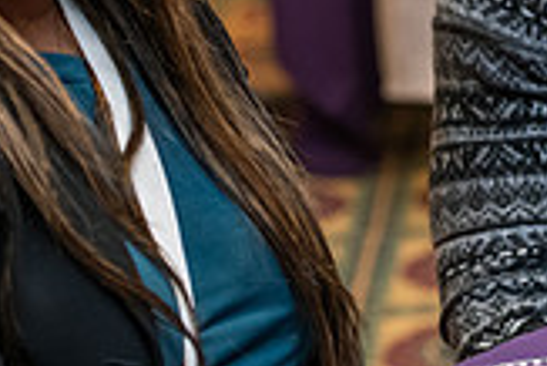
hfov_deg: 7.7
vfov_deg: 5.1
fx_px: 4060
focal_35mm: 267
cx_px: 560
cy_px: -166
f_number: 3.5
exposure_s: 1/160
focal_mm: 75
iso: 1600
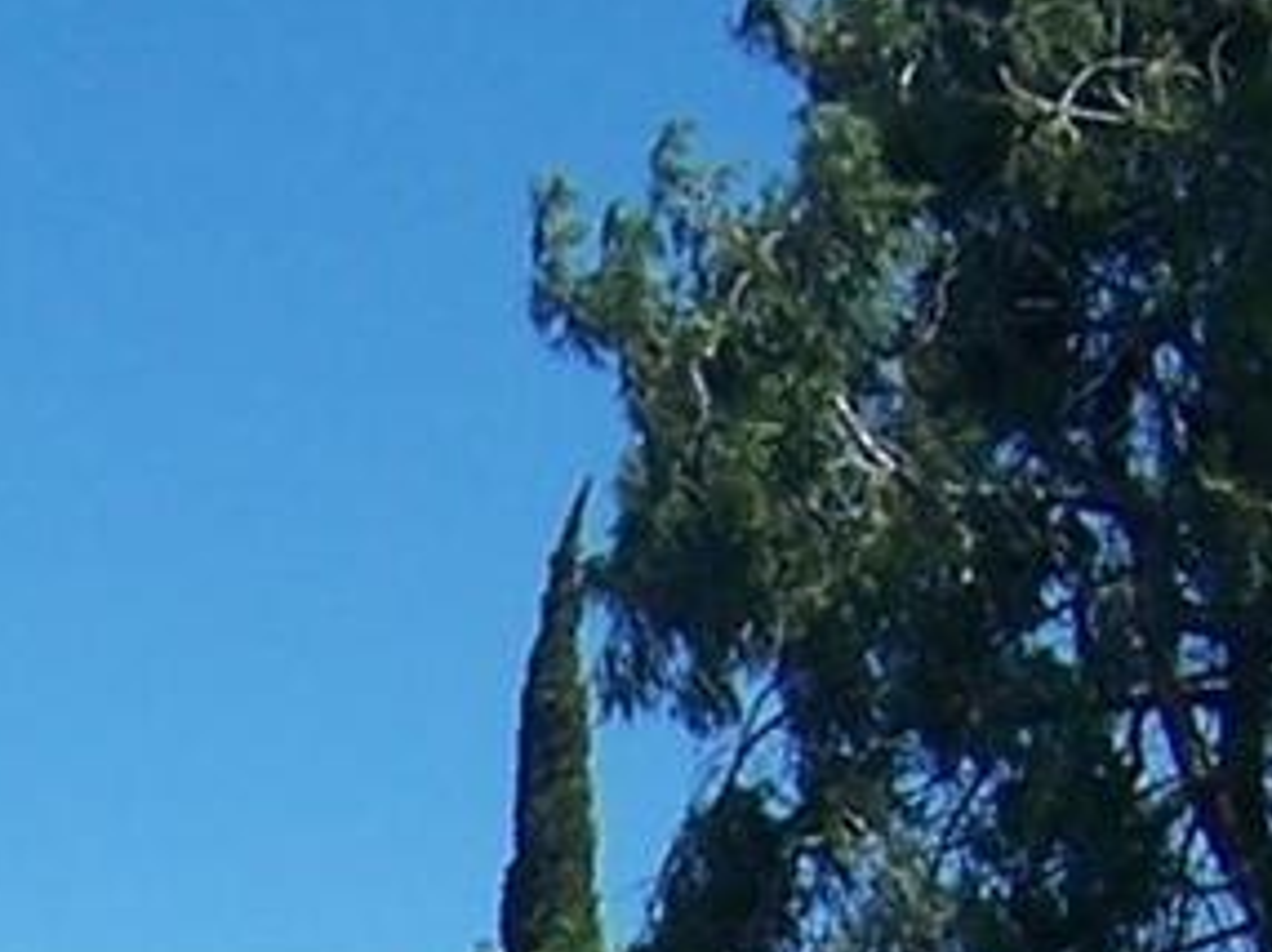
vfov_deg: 7.9
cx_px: -543
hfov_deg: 11.1
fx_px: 6352
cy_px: 2304
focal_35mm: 173
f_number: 3.4
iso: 80
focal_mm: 5.5
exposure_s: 1/1000
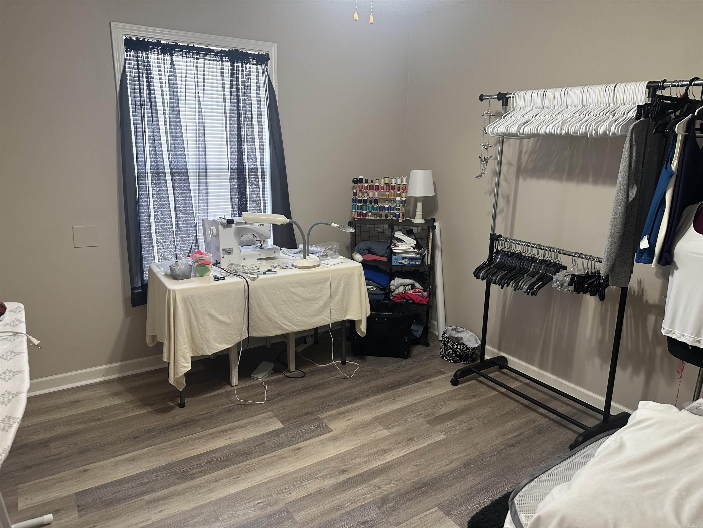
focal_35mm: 24
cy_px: 264
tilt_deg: -13.9
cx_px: 352
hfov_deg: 71.6
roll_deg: -0.9
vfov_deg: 56.8
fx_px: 487
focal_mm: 6.86
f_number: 1.78
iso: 160
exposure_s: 1/60
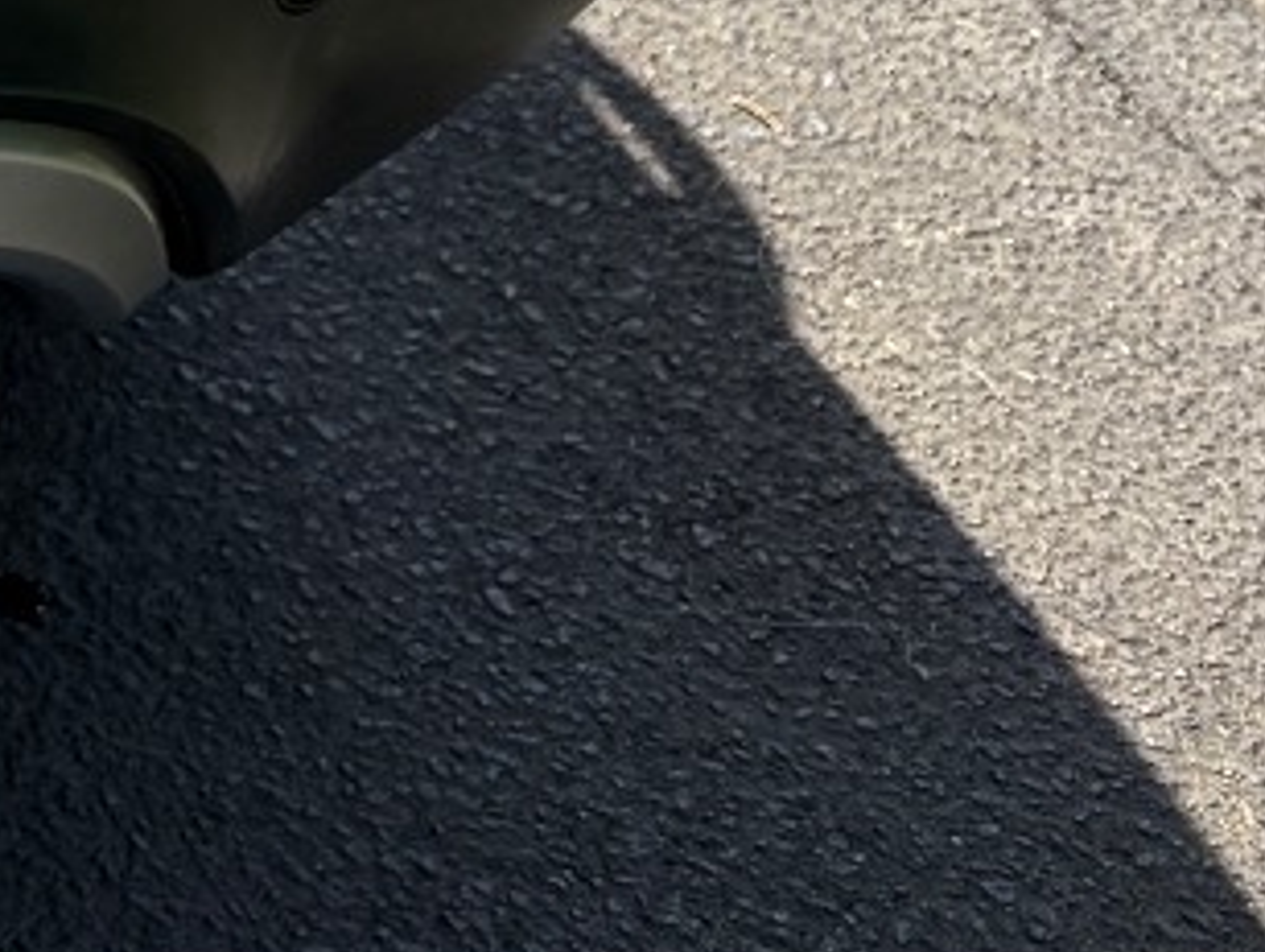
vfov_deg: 8.6
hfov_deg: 10.5
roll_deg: +1.1
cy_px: -1688
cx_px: -2153
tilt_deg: -16.6
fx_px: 5488
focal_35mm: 150
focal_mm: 6.76
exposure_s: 1/3425
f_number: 1.78
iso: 100
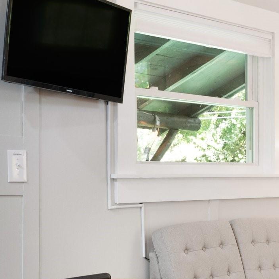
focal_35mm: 74
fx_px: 675
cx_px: 181
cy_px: 244
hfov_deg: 23.3
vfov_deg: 22.9
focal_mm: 30
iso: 2000
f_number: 8
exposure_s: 1/80
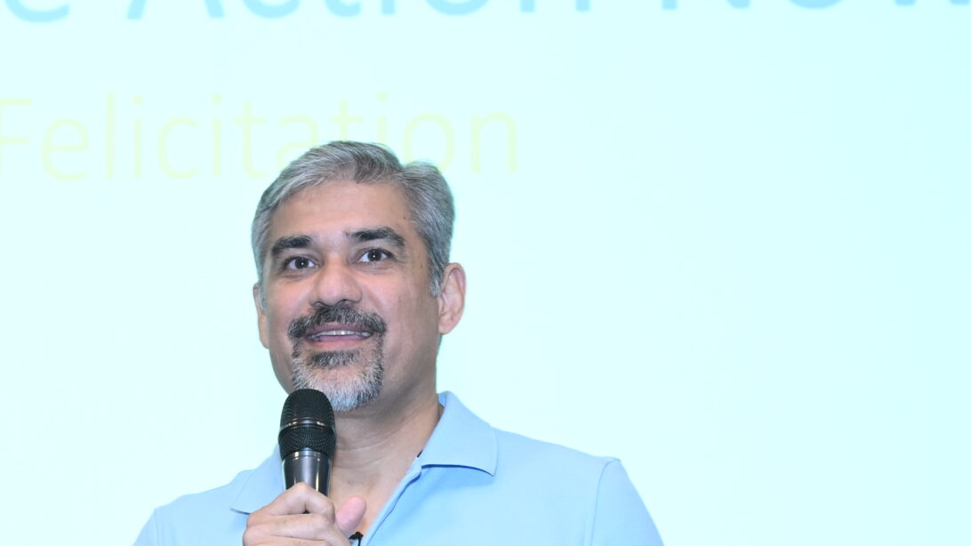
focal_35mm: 140
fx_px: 3604
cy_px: 734
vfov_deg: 8.5
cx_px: 71
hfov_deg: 15.1
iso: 2000
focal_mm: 57
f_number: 5
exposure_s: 1/100
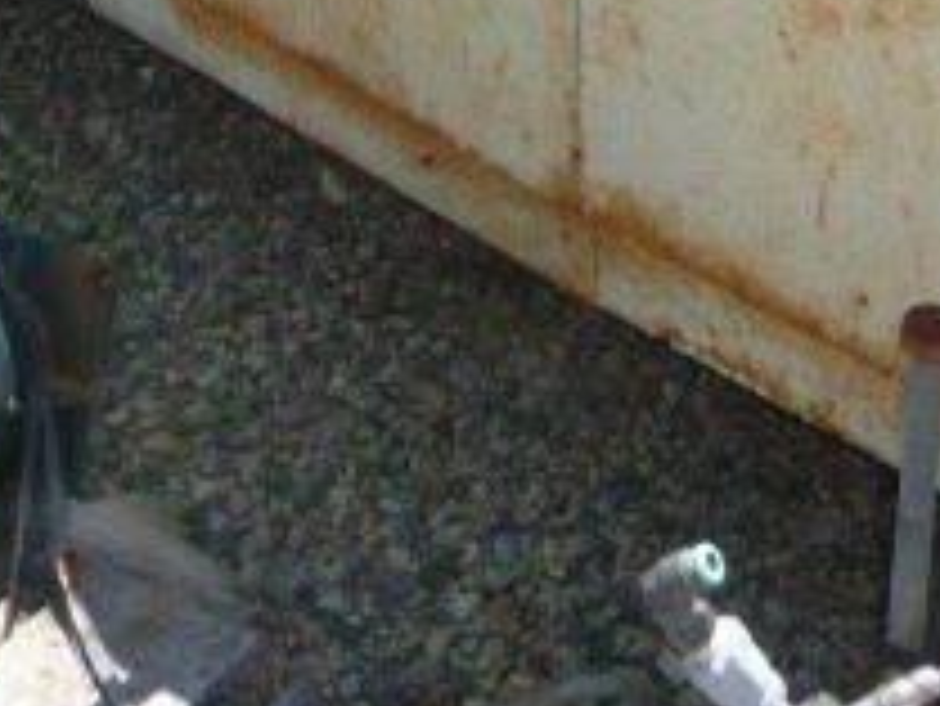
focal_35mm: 98
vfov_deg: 14.1
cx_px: 508
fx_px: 2663
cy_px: -360
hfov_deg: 20.0
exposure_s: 1/500
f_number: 3.3
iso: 100
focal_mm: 4.7
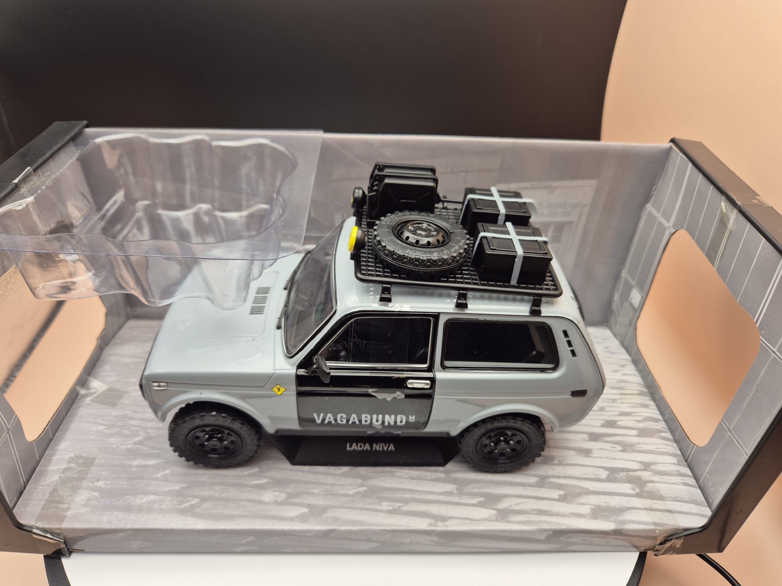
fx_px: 520
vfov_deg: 58.9
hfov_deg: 73.9
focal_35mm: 23
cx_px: 391
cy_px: 293
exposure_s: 1/68
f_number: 1.8
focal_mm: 5.4
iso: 32
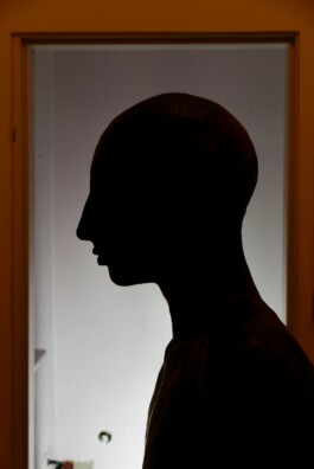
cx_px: 157
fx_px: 979
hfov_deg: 18.2
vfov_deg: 27.0
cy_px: 234
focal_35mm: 75
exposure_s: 1/100
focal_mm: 34
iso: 400
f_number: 6.3
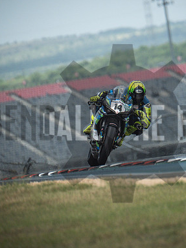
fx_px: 6262
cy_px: 124
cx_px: 122
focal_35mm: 875
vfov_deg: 2.3
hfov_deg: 1.7
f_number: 5.6
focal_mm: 400
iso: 1600
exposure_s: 1/2500
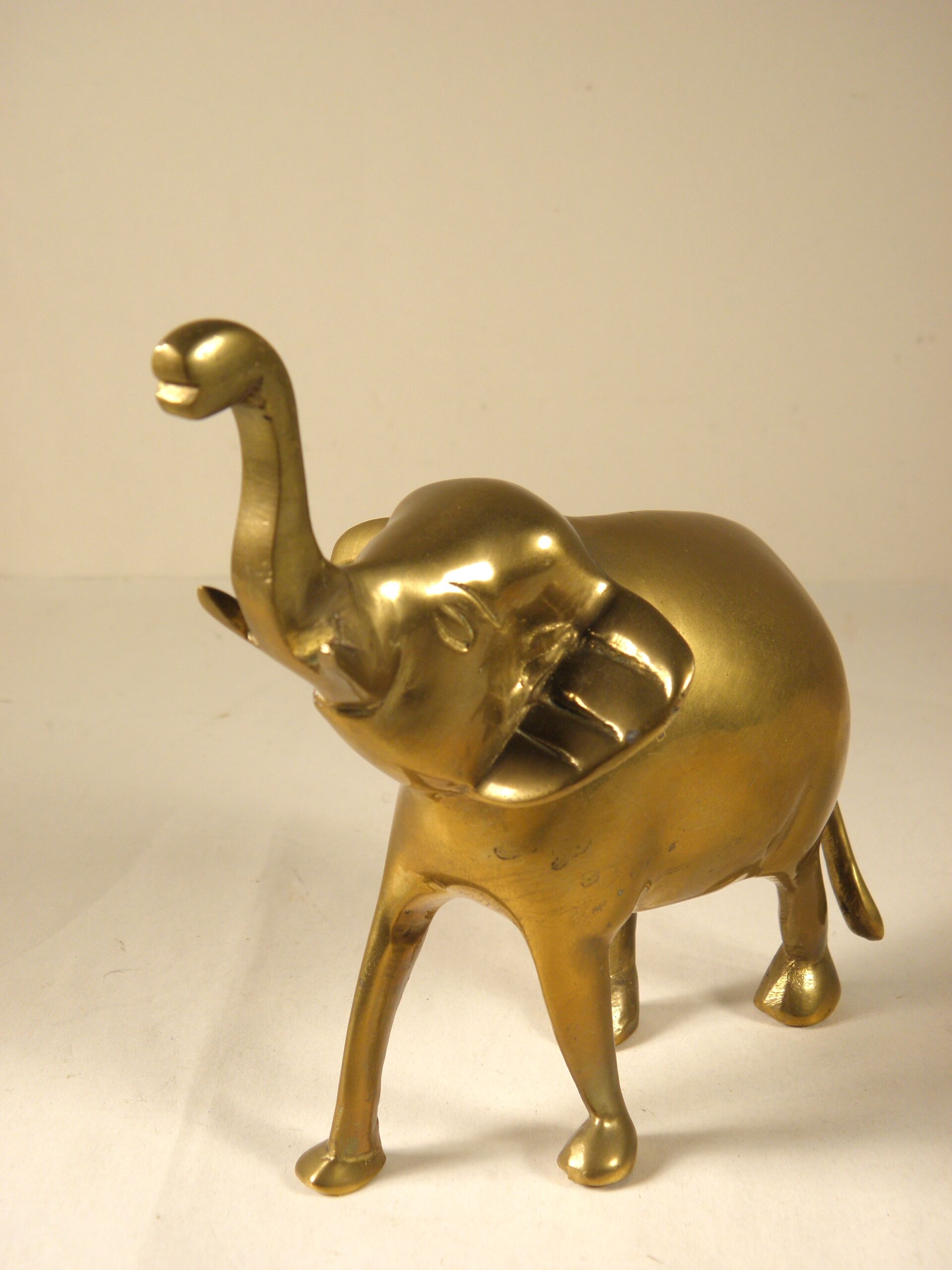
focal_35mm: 59
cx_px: 476
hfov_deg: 24.8
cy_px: 635
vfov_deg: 32.7
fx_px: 2163
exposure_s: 1/80
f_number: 4.1
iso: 100
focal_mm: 10.6
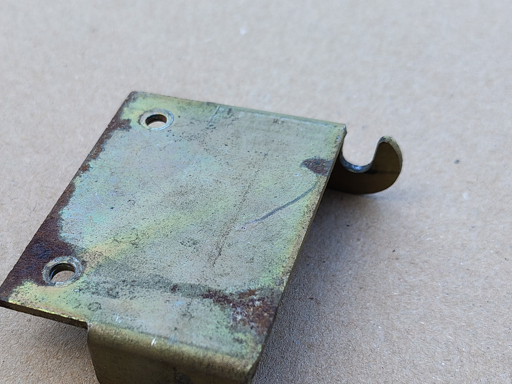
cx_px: 201
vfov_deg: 26.9
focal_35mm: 54
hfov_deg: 35.4
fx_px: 799
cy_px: 243
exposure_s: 1/320
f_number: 1.8
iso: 100
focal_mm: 5.56
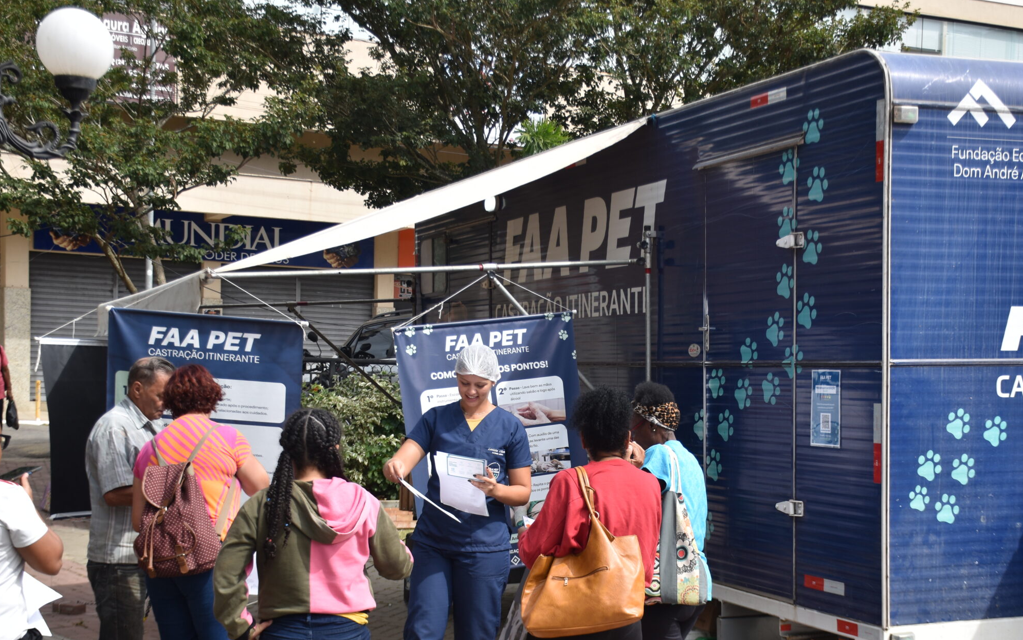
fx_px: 1645
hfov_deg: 34.5
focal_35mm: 59
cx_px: 594
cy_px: 422
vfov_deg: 21.9
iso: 100
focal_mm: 30
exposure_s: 1/500
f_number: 4
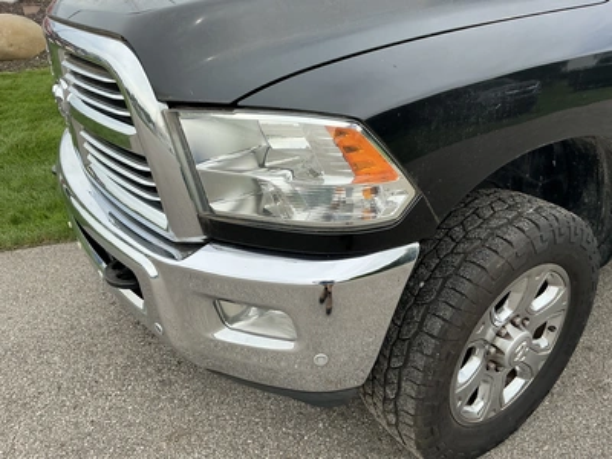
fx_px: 495
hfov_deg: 63.4
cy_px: 230
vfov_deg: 49.7
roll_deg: -2.6
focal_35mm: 28
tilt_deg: -27.0
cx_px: 306
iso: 25
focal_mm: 3
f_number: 1.8
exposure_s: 1/709
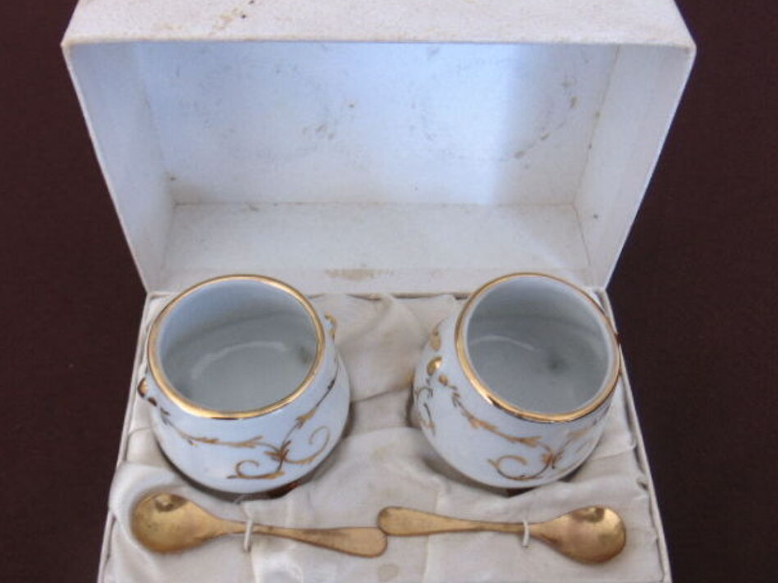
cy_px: 305
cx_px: 398
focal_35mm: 35
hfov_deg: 52.6
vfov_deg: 40.7
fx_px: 787
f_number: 3.2
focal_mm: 5.8
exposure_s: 1/30
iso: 100
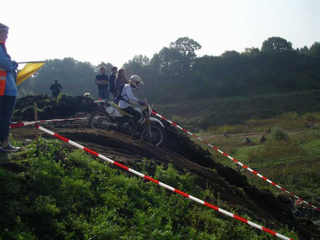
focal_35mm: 37
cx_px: 160
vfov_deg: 38.7
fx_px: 342
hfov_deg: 50.1
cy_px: 120
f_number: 6.9
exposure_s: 1/200
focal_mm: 5.7
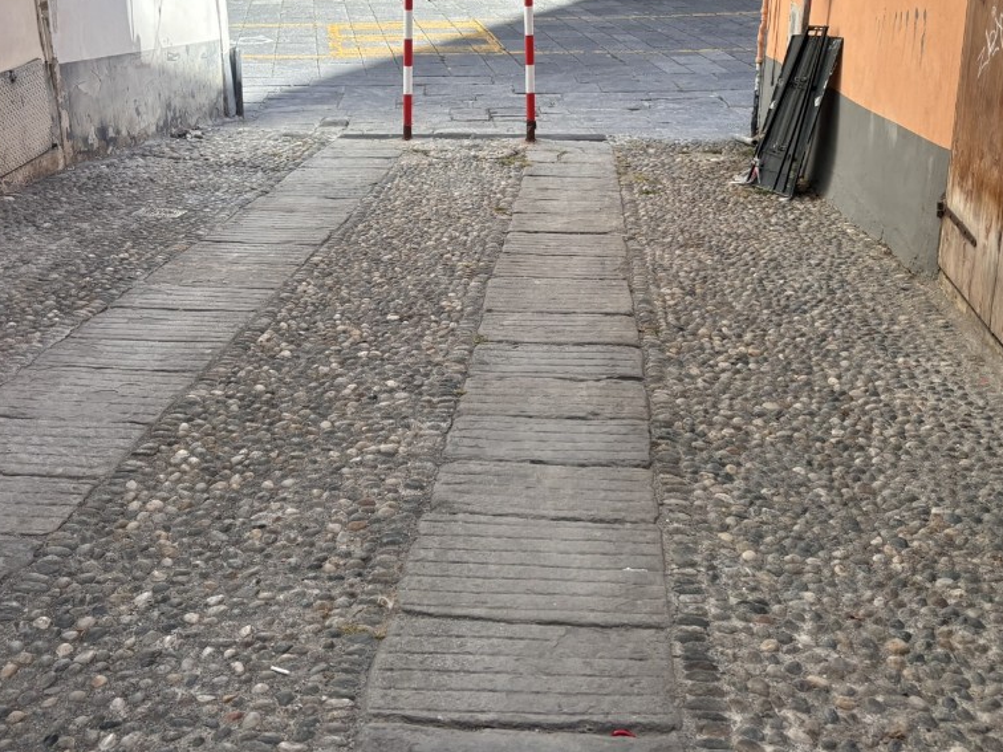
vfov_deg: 32.5
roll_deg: -0.3
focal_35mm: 44
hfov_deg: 42.9
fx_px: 1275
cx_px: 494
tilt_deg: -16.7
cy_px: 224
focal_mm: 5.96
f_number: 1.6
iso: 50
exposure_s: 1/662
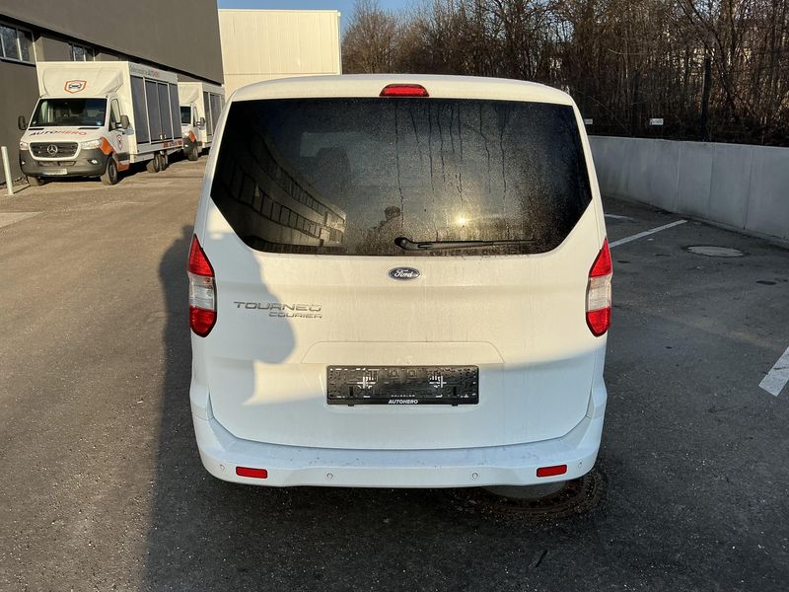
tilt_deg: -11.7
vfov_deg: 49.7
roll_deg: +2.6
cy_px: 296
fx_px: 638
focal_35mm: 28
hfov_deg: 63.4
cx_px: 394
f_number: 1.8
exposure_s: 1/1279
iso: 25
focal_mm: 3
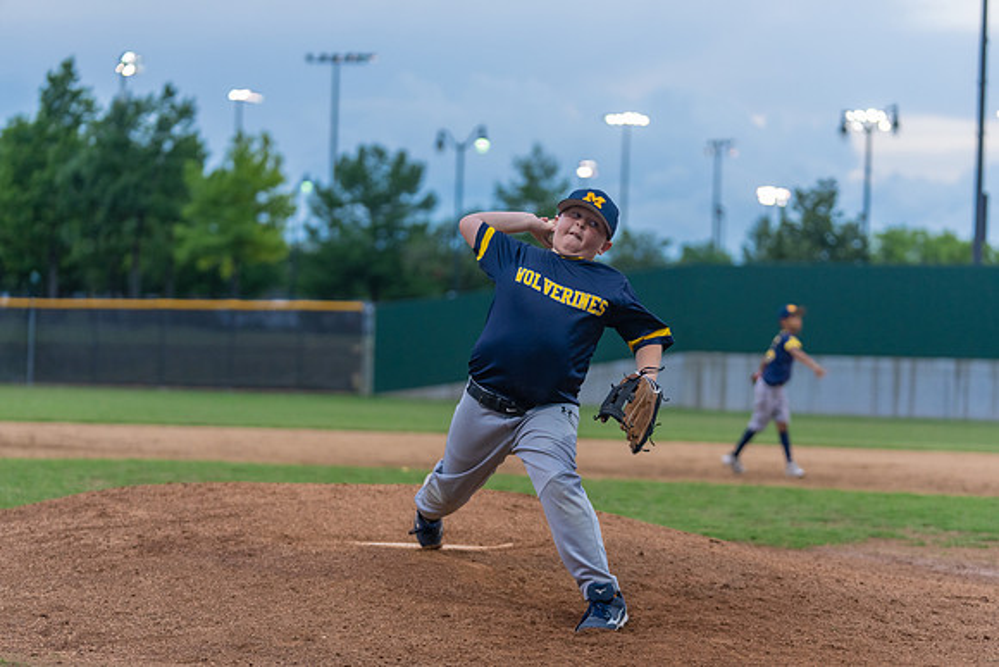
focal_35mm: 90
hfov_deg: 22.6
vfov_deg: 15.2
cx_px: 500
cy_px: 334
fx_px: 2498
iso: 1250
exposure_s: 1/1000
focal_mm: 90
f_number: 2.8
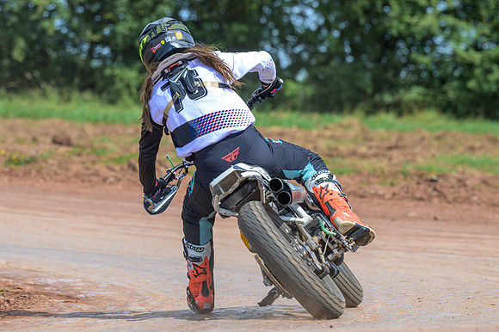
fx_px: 4286
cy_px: 169
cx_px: 228
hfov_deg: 6.7
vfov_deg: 4.4
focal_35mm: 309
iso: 64
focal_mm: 190
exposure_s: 1/320
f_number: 4
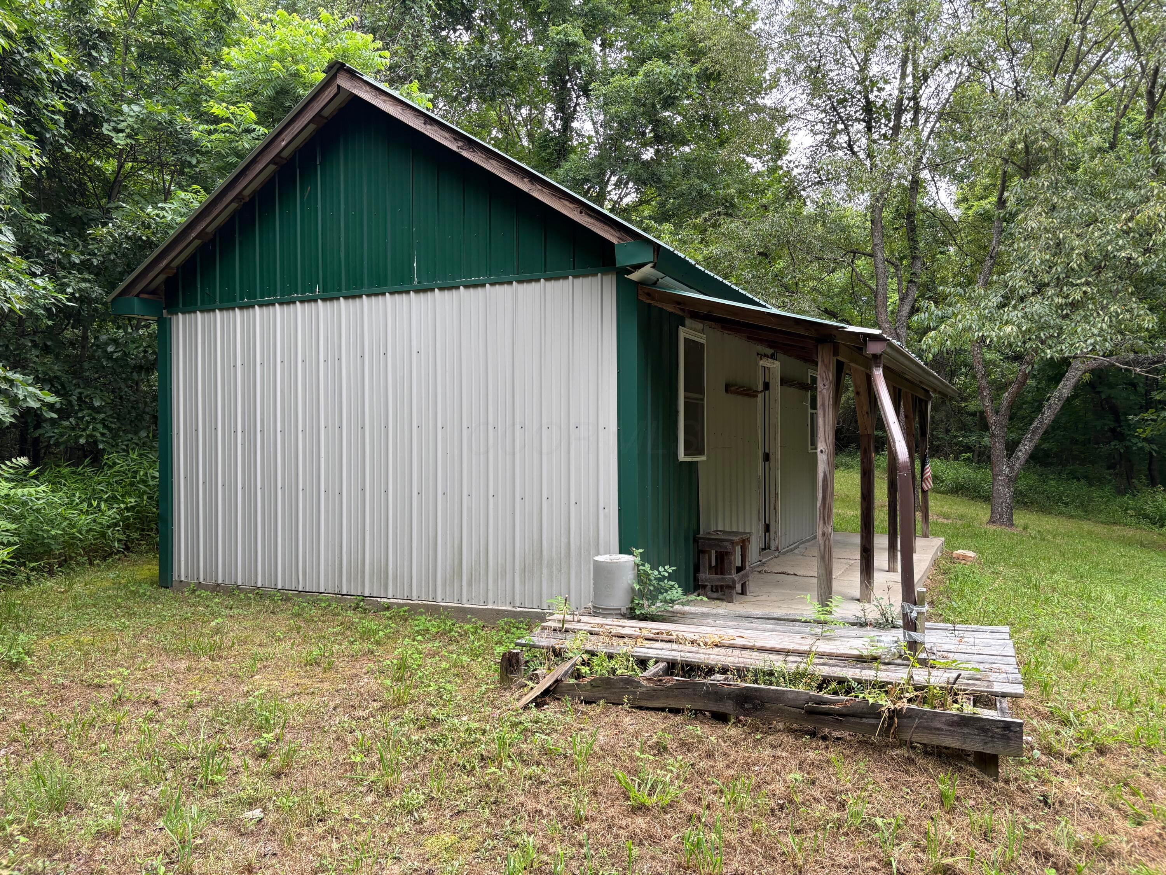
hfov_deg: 67.3
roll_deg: -1.0
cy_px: 438
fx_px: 876
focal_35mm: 26
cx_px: 583
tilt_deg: -1.8
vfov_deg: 53.1
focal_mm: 5.96
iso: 40
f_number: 1.6
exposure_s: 1/170
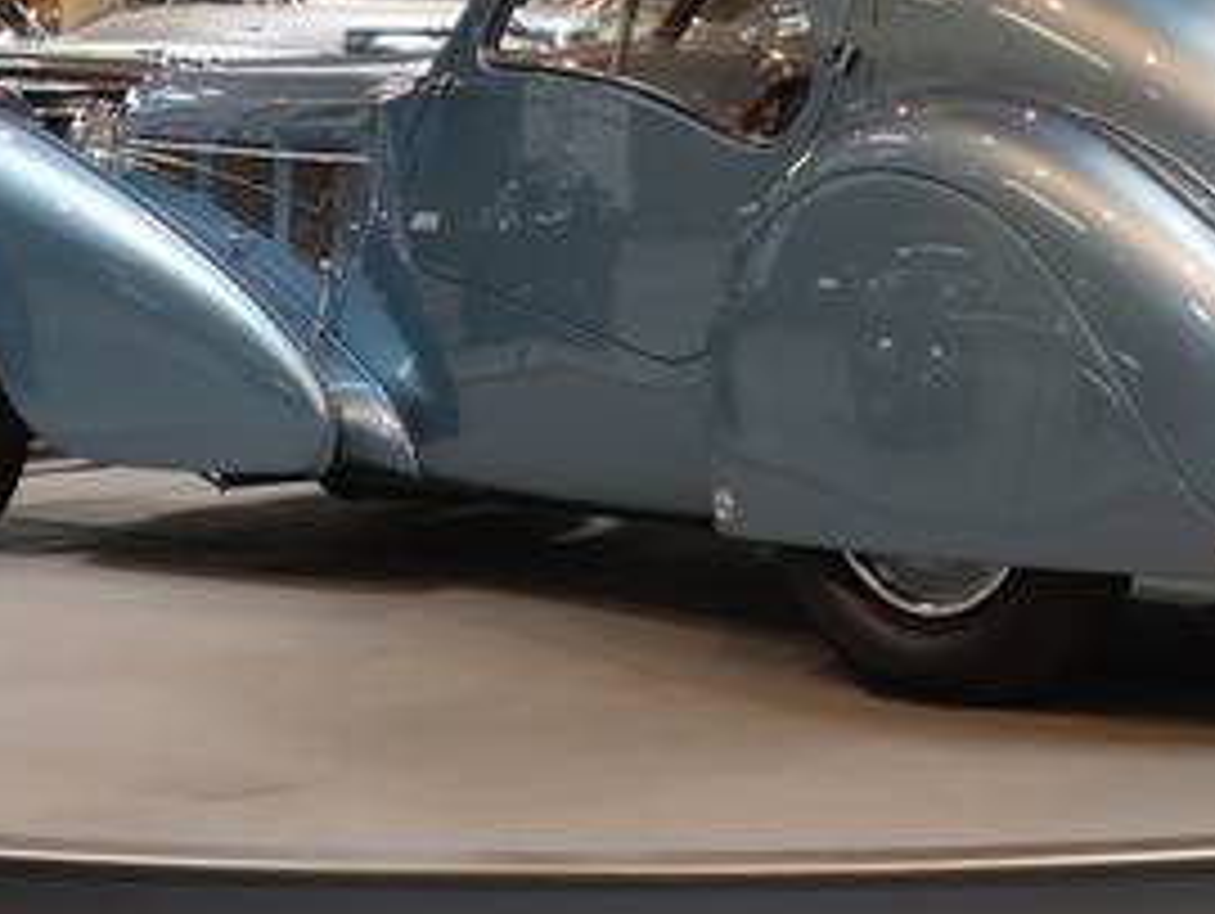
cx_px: 873
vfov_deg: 11.5
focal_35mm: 128
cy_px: 63
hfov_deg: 15.3
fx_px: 4497
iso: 800
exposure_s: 1/80
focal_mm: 22.25
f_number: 3.5
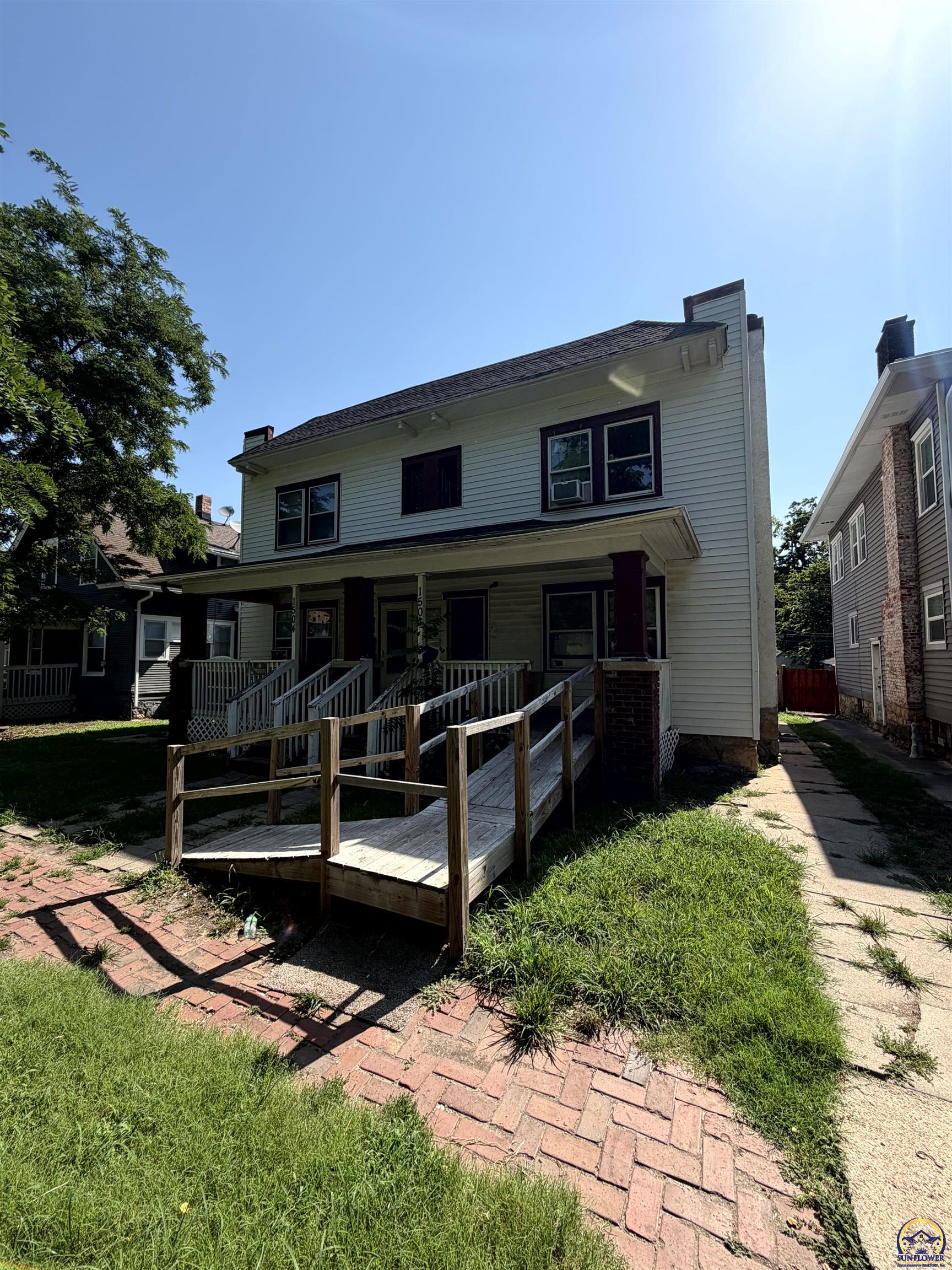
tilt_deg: +4.1
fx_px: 513
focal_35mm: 14
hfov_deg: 85.7
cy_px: 635
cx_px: 476
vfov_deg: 102.1
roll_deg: -0.6
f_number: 2.2
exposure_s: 1/789
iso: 25
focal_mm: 2.22
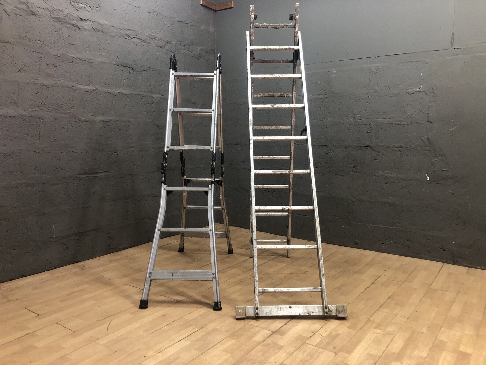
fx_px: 393
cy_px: 182
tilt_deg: -5.9
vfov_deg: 49.7
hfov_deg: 63.4
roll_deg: -0.8
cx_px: 243
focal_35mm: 28
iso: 64
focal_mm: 3.99
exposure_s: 1/17
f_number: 1.8
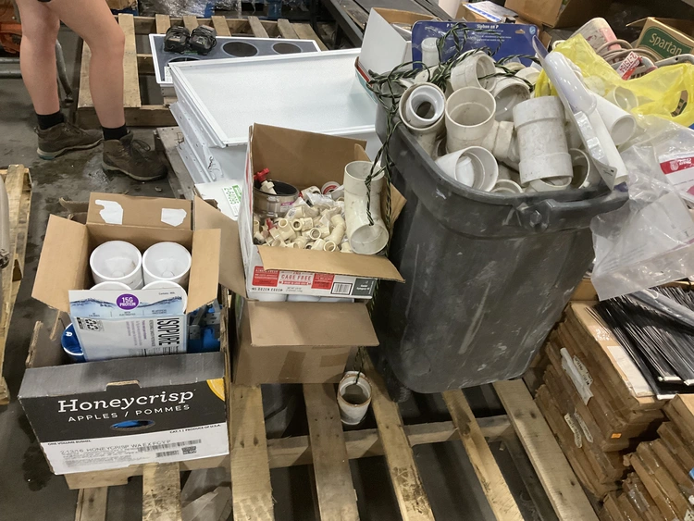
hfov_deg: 61.6
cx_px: 347
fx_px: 582
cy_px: 260
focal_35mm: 29
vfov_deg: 48.3
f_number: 1.8
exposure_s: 1/60
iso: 200
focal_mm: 3
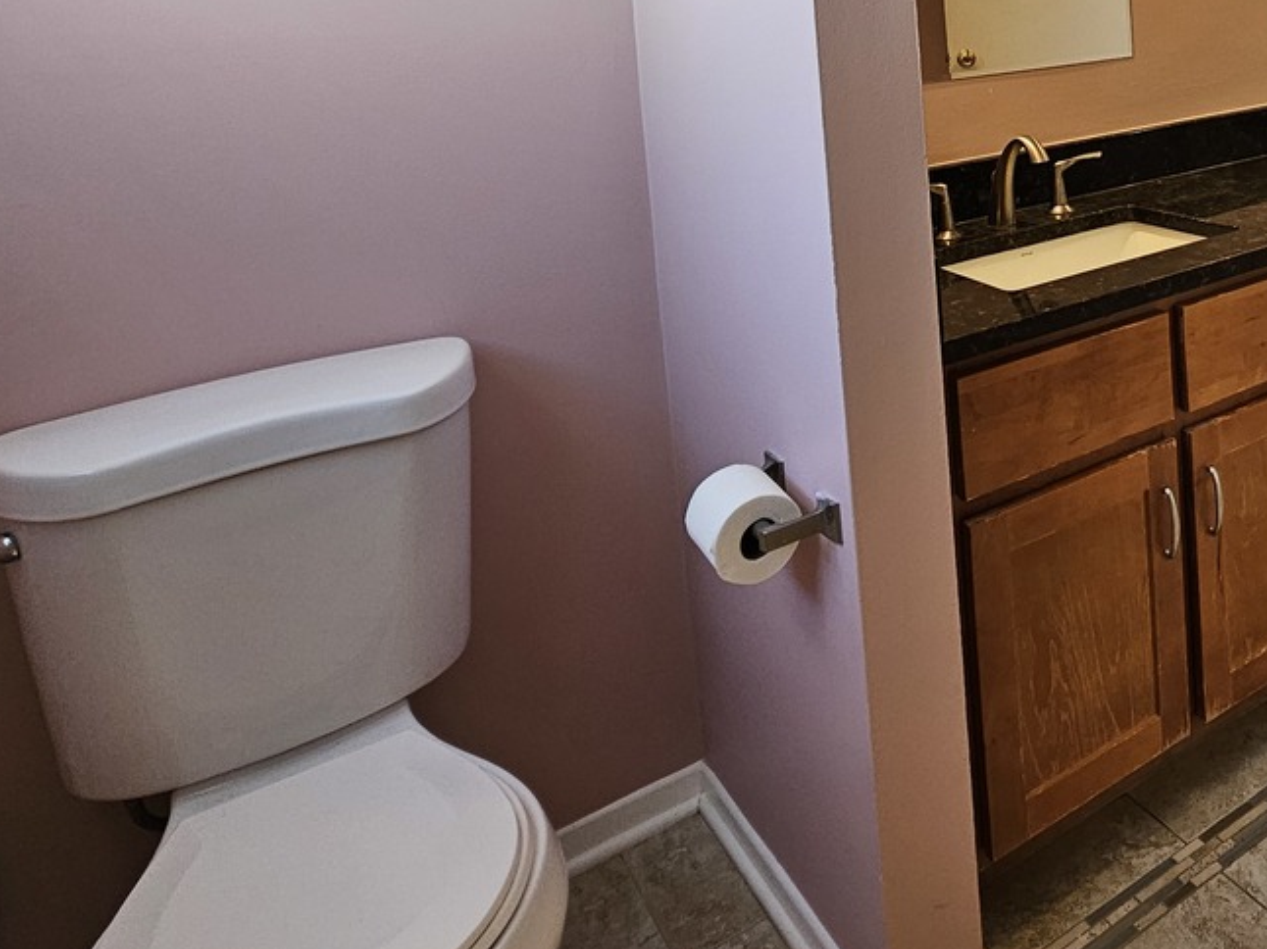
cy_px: 61
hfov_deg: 53.2
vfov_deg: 43.2
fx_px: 1061
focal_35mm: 29
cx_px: 1165
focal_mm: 2.2
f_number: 2.2
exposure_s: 1/60
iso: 80
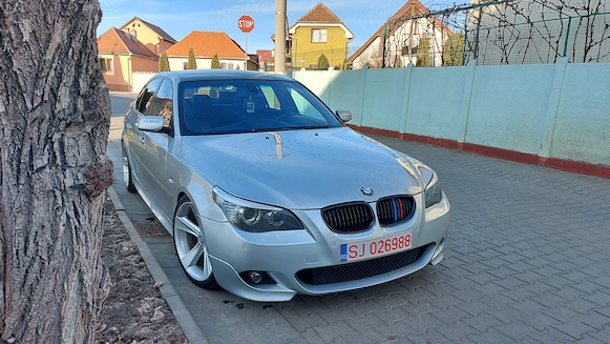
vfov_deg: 42.8
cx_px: 301
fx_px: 437
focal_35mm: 27
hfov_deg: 69.9
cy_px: 195
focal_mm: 5.23
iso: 32
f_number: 1.8
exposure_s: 1/208
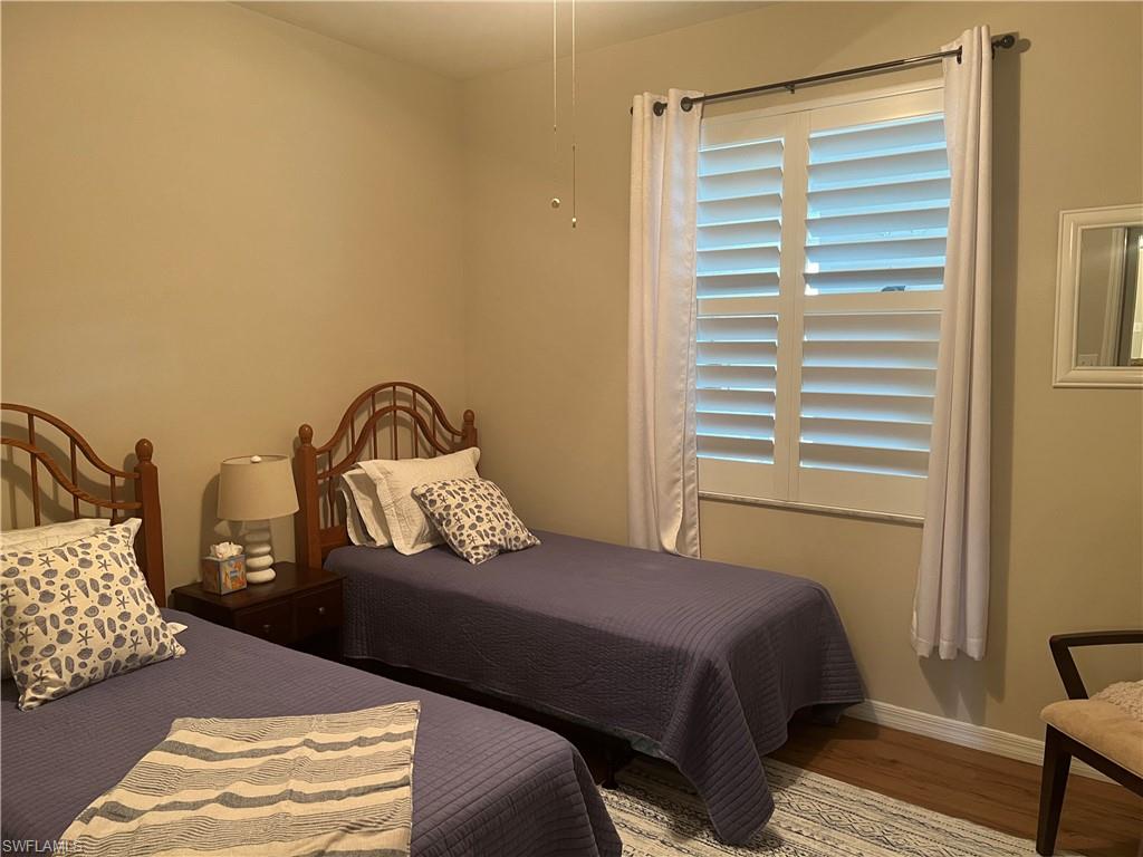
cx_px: 572
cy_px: 428
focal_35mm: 26
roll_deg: +0.0
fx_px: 859
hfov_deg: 67.3
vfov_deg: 53.1
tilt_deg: -7.4
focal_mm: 5.7
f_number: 1.5
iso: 200
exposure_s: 1/60
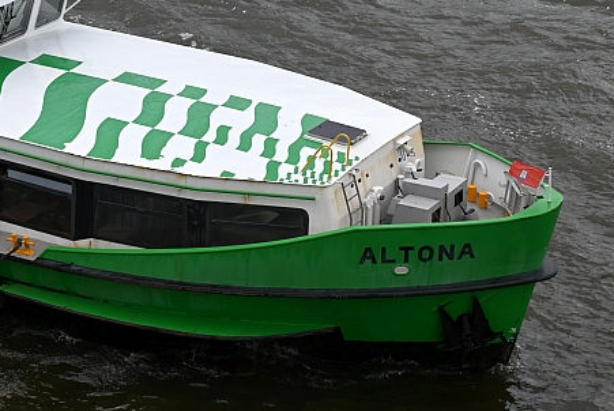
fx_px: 1861
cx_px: -76
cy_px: 20
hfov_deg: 18.0
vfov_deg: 12.5
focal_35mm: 109
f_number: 7.1
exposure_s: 1/400
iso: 100
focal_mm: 48
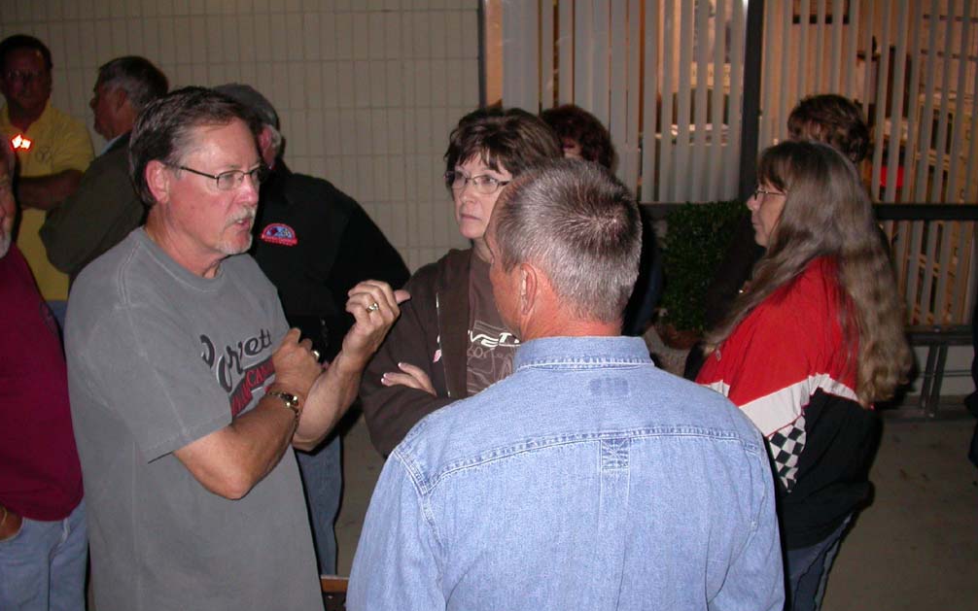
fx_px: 1093
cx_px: 490
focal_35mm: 41
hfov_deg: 48.2
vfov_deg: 31.2
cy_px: 356
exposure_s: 1/60
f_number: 2.6
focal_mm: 7.85
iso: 200
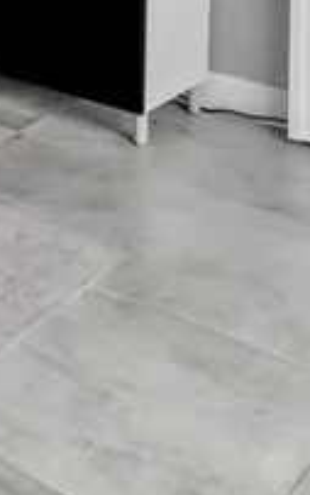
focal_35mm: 77
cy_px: -327
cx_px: -117
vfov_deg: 20.9
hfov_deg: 15.9
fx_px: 1040
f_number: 8
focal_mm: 10
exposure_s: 1/25
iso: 800
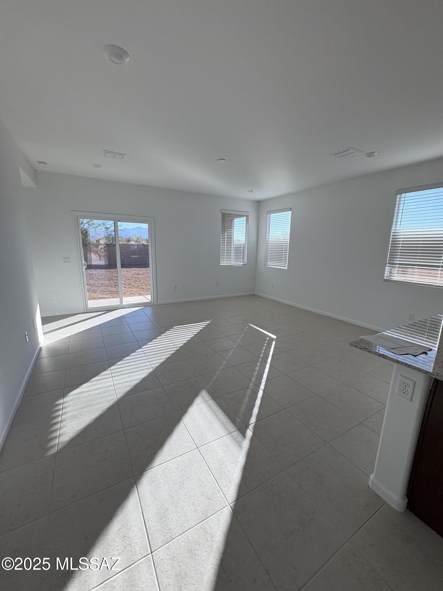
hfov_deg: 85.7
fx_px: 239
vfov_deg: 102.1
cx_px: 222
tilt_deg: -8.7
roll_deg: -0.5
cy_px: 296
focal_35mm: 14
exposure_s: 1/498
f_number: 2.2
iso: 64
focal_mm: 2.22
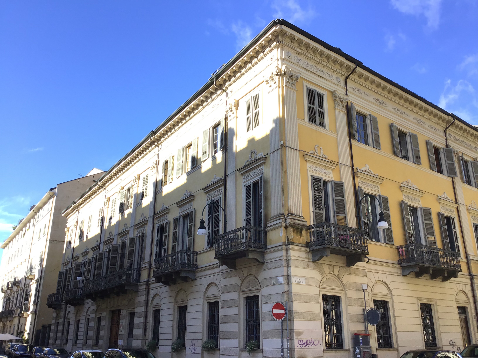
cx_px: 239
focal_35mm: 31
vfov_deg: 45.4
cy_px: 179
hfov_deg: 58.4
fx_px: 428
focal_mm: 3.3
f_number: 2.4
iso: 25
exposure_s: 1/409
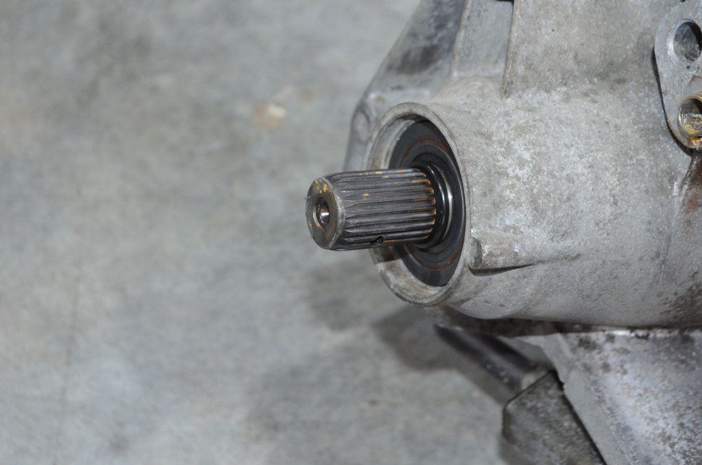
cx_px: 351
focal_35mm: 57
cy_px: 232
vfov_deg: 23.7
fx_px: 1109
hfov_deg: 35.1
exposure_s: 1/60
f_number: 5
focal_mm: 38
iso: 2200
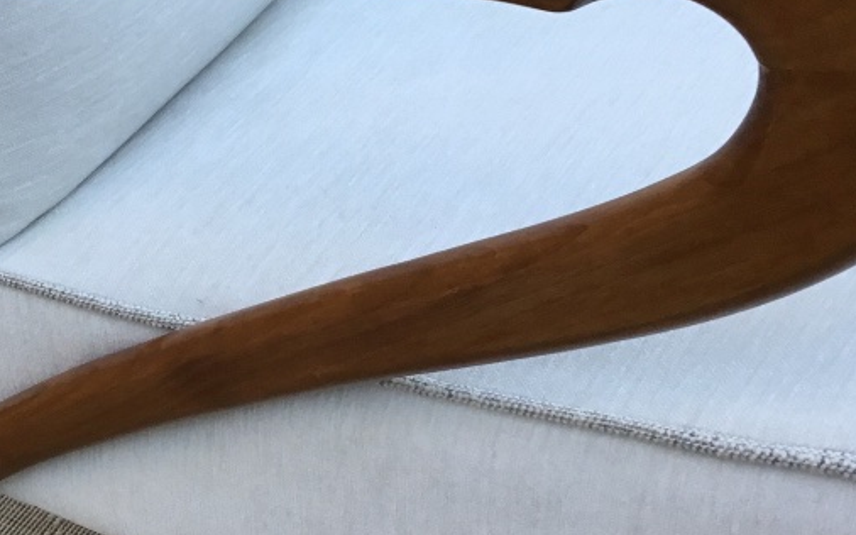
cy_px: 232
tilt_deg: -36.0
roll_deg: -1.7
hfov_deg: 26.2
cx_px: 240
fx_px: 1819
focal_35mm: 78
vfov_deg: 16.7
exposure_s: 1/100
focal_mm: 3.3
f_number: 2.4
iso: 40
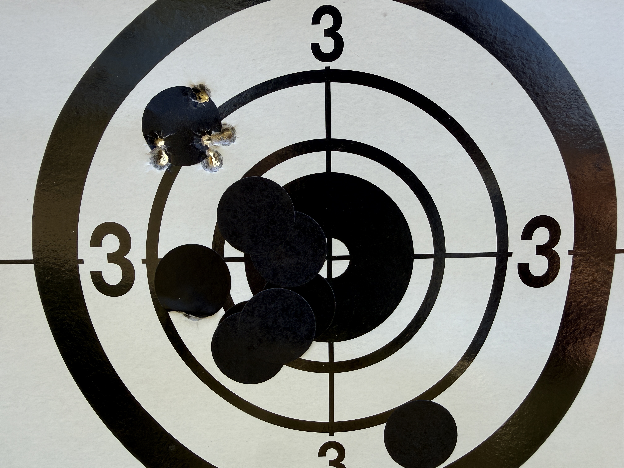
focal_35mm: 24
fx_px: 433
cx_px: 312
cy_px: 234
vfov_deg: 56.8
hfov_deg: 71.6
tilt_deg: -3.4
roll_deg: -1.4
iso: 40
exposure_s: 1/493
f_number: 2.2
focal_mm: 2.22
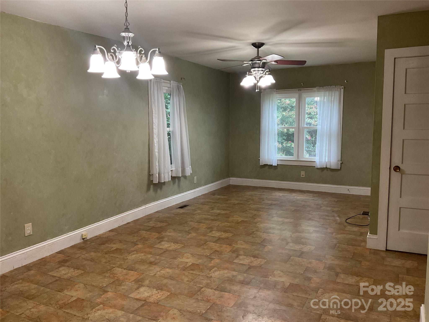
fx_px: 359
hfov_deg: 61.7
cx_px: 214
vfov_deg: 48.2
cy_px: 161
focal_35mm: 29
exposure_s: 1/60
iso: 100
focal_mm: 3
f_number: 1.8
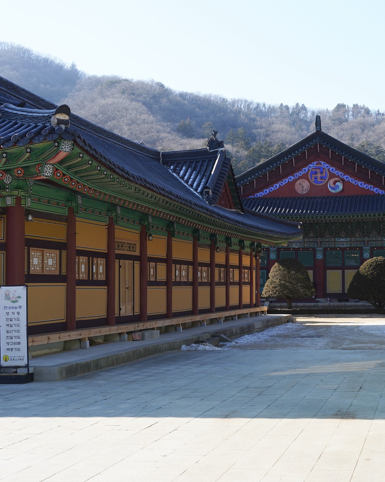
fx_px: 726
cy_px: 241
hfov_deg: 28.9
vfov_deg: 36.7
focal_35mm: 51
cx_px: 322
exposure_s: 1/100
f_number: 11
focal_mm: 36
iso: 200
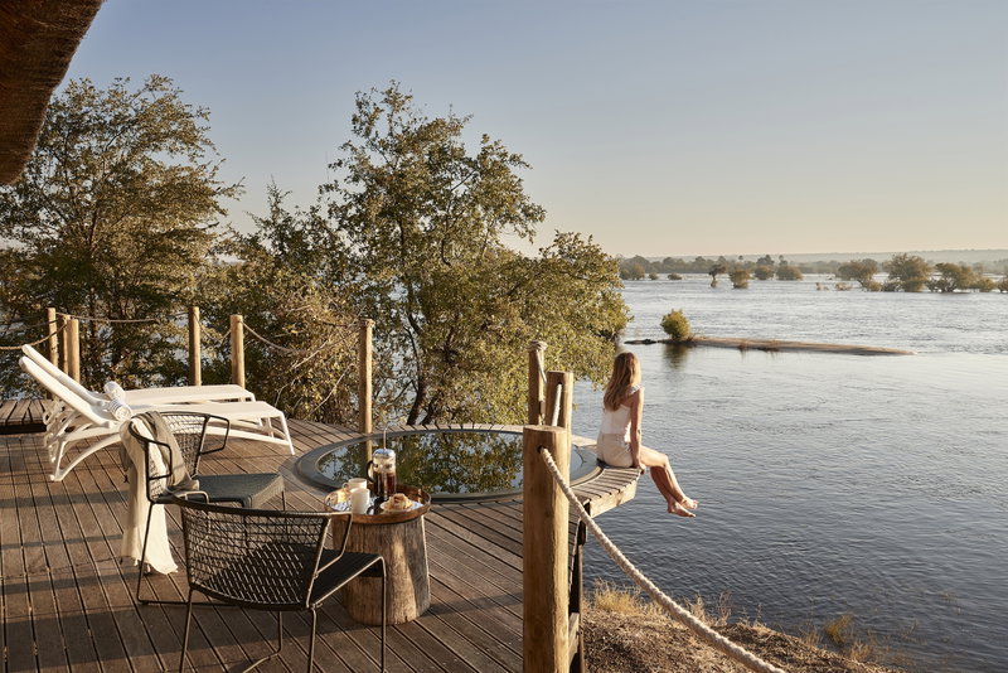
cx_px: 504
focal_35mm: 29
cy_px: 336
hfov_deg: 63.6
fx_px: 812
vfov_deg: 45.0
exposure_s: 1/125
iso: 100
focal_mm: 29
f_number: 11
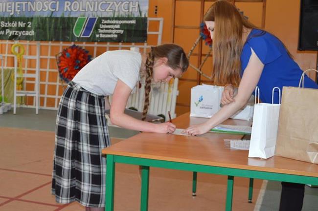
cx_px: 159
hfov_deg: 41.2
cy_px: 106
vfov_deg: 28.0
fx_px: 424
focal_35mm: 48
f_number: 4.5
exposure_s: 1/60
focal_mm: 32
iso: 720
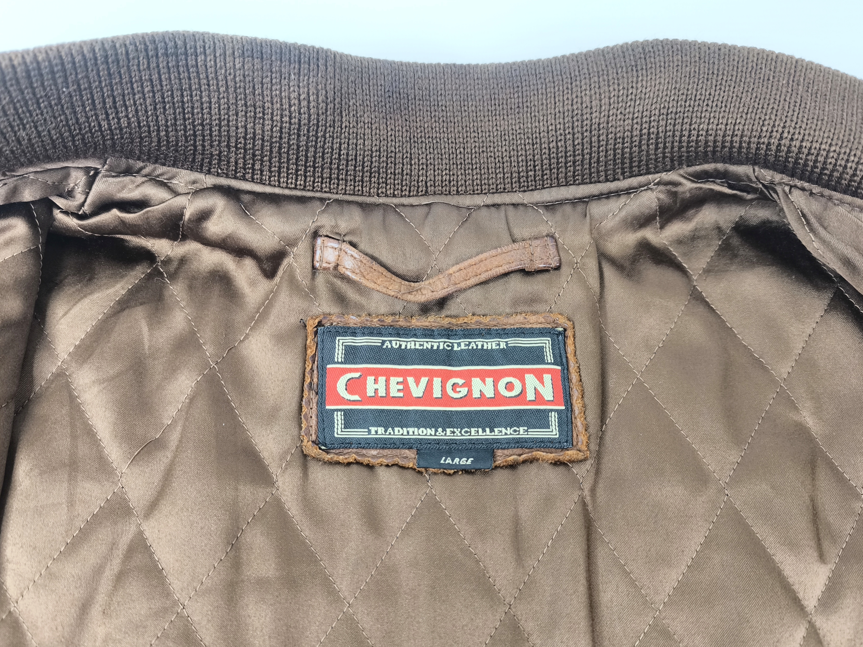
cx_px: 432
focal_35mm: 24
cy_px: 324
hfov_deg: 71.6
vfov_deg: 56.8
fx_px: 598
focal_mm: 6.92
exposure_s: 1/100
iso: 200
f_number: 1.9
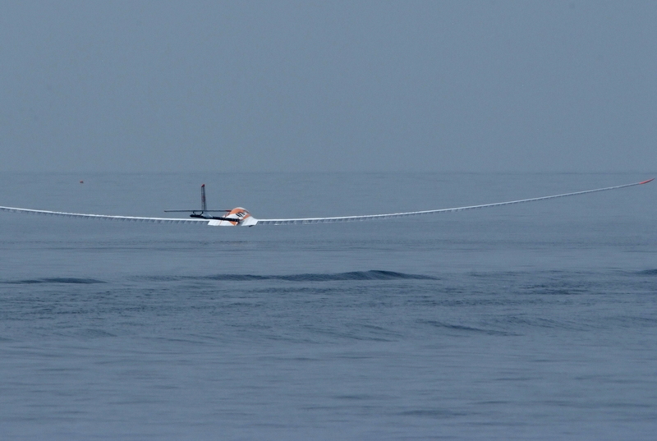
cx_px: 328
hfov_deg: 2.7
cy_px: 220
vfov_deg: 1.8
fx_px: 13715
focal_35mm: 750
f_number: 18
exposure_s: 1/1140
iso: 400
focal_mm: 500
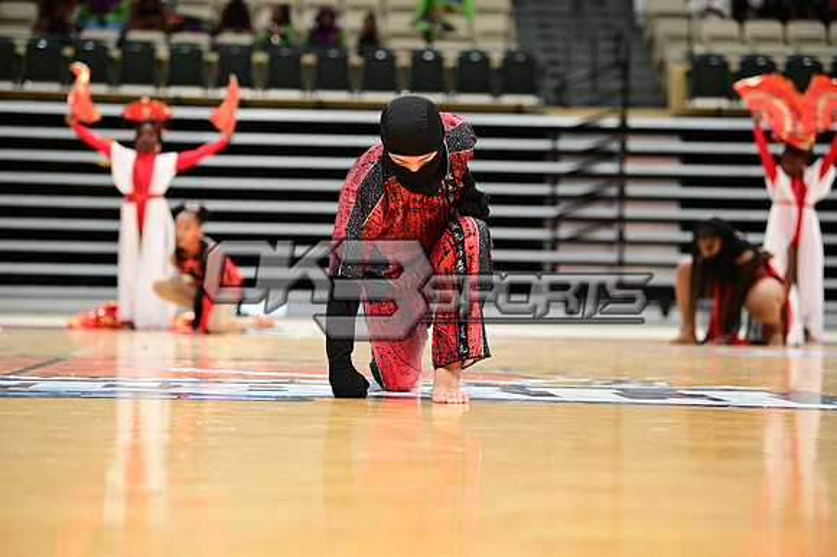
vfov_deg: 11.4
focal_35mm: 120
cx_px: 418
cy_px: 278
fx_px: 2788
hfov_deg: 17.1
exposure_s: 1/1000
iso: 6400
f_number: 3.2
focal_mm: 120
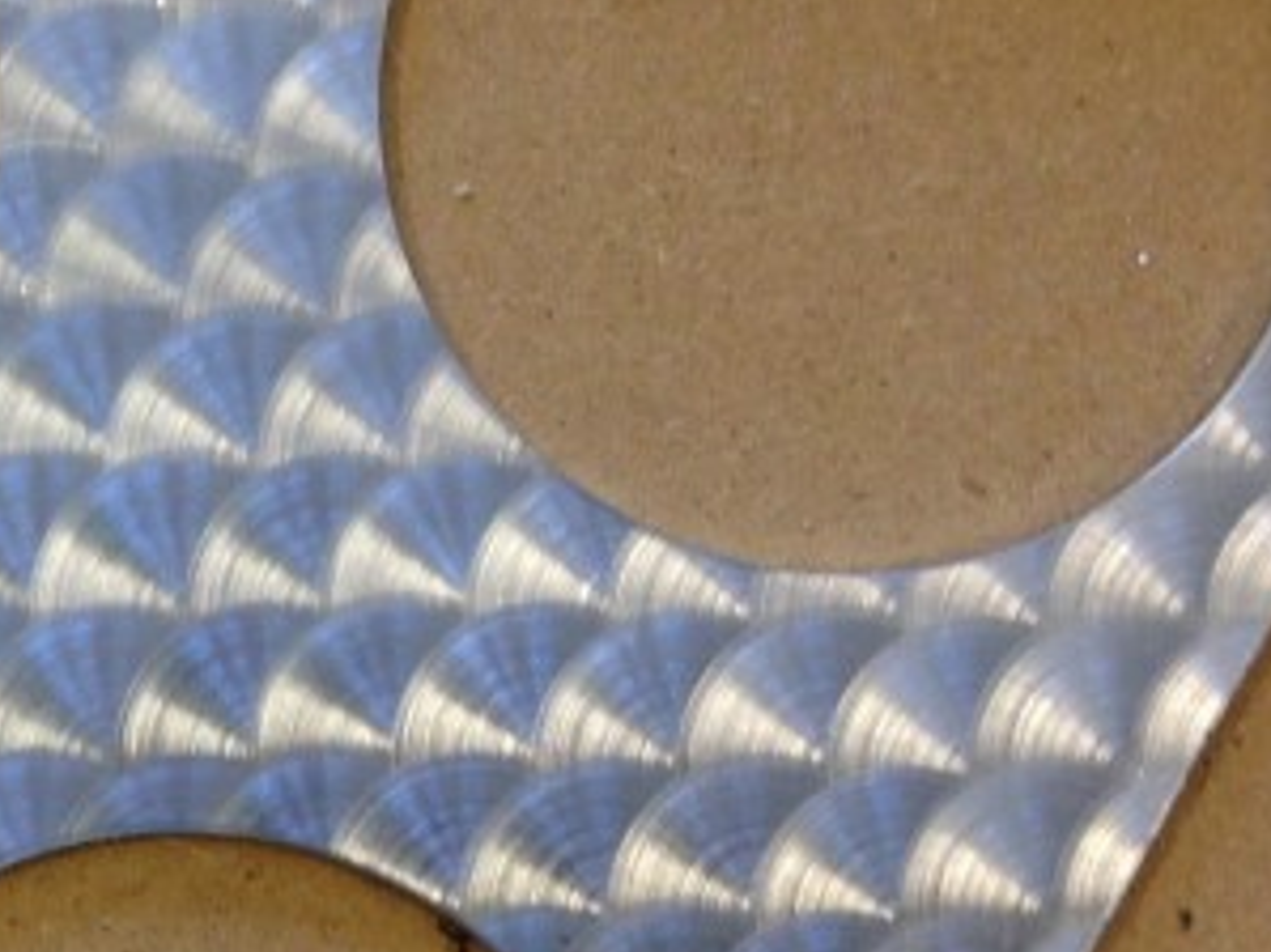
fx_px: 4147
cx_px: -523
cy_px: 795
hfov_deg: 16.2
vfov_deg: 13.0
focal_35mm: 113
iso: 64
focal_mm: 4.12
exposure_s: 1/20
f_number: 2.4
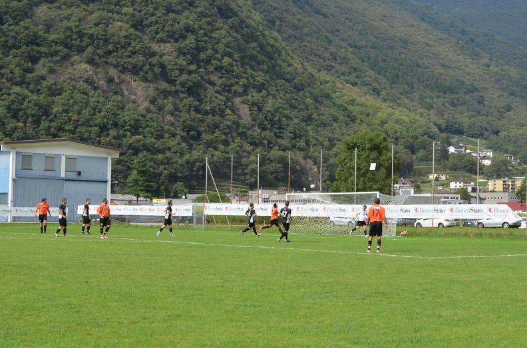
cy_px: 174
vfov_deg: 22.5
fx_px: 876
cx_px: 264
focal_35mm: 60
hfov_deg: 33.5
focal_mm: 40
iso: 200
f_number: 8
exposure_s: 1/250
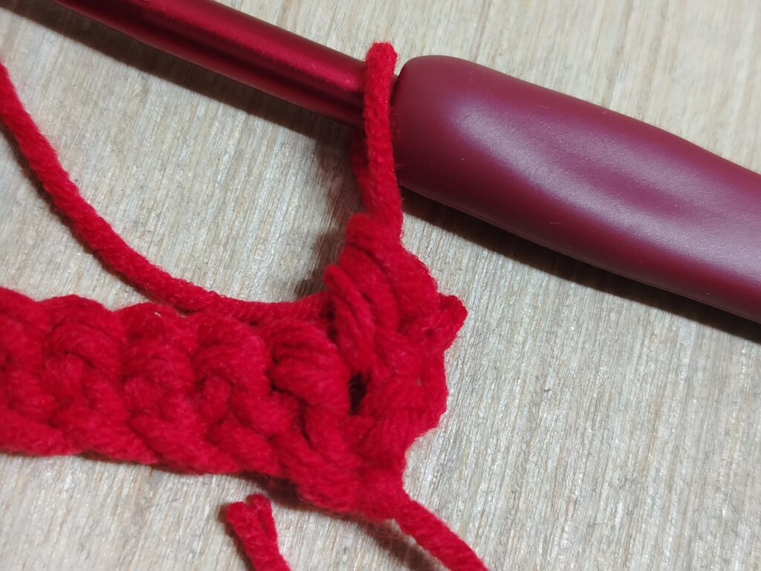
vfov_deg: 30.3
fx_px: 1055
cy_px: 286
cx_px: 380
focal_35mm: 48
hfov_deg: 39.7
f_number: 1.75
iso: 869
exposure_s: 1/50
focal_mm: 5.25
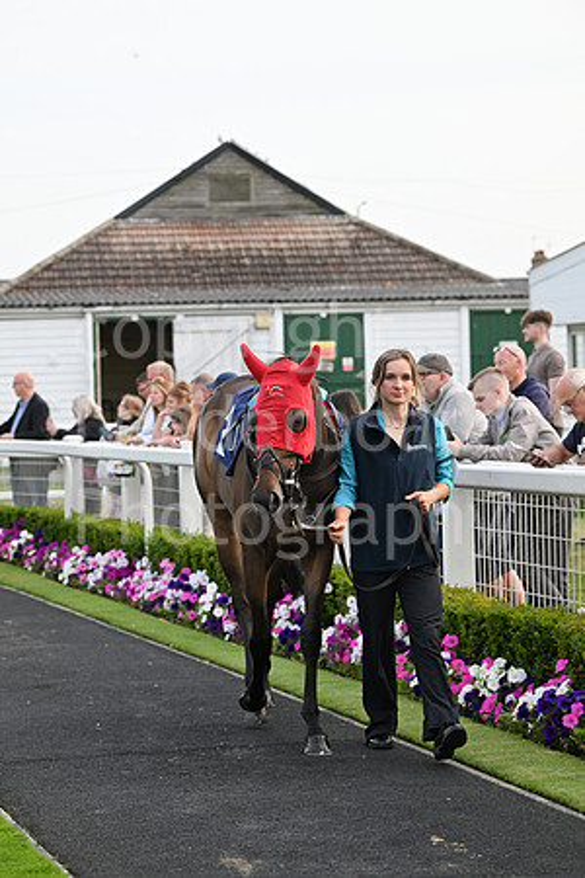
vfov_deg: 20.4
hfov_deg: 13.7
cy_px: 439
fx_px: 2437
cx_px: 292
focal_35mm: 100
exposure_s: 1/2000
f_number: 4.5
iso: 1000
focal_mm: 100
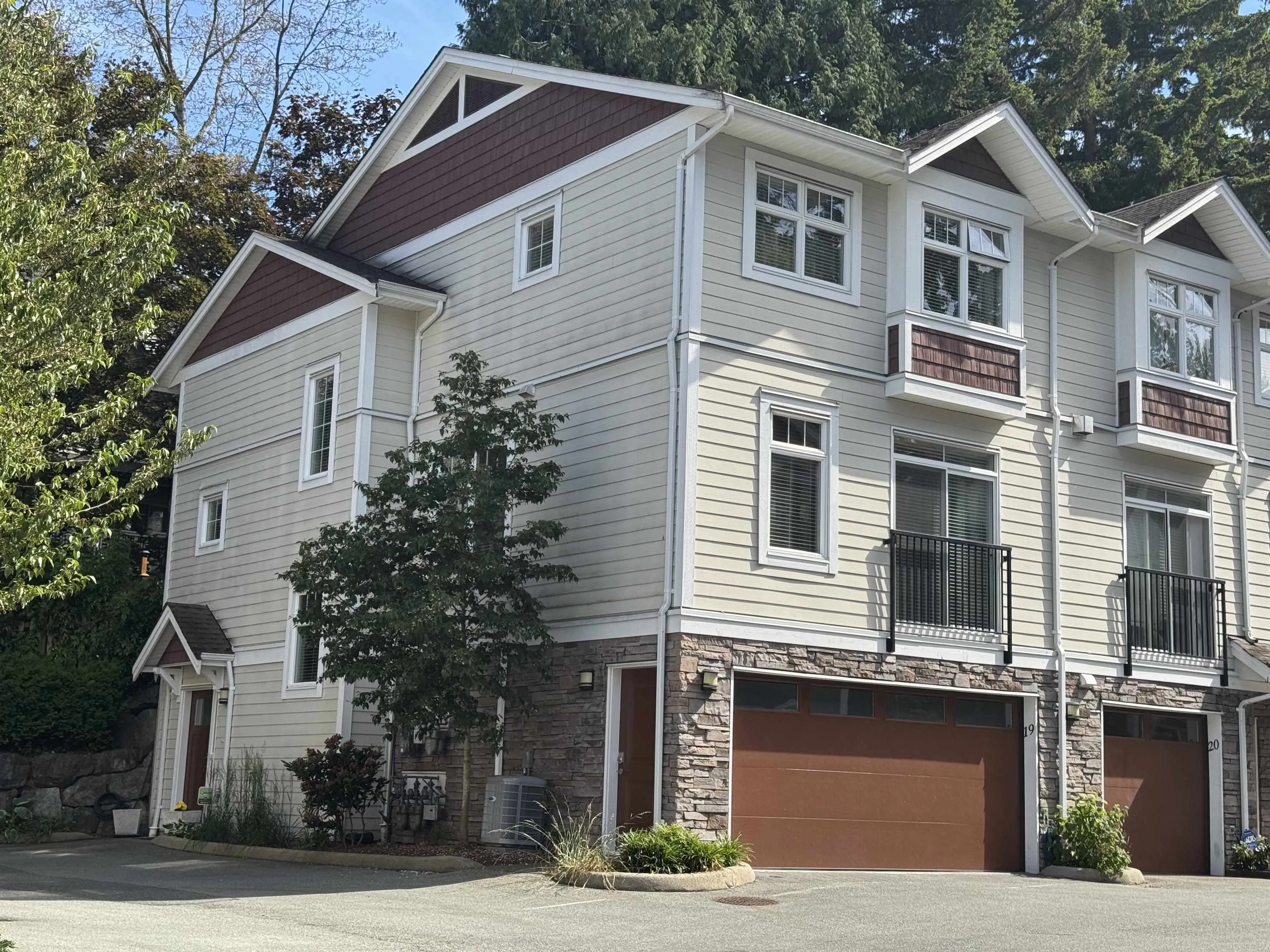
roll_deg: -1.5
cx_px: 635
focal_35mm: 48
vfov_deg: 30.3
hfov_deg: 39.7
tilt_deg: +10.9
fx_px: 1761
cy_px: 476
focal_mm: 6.76
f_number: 1.78
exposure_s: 1/1984
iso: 64
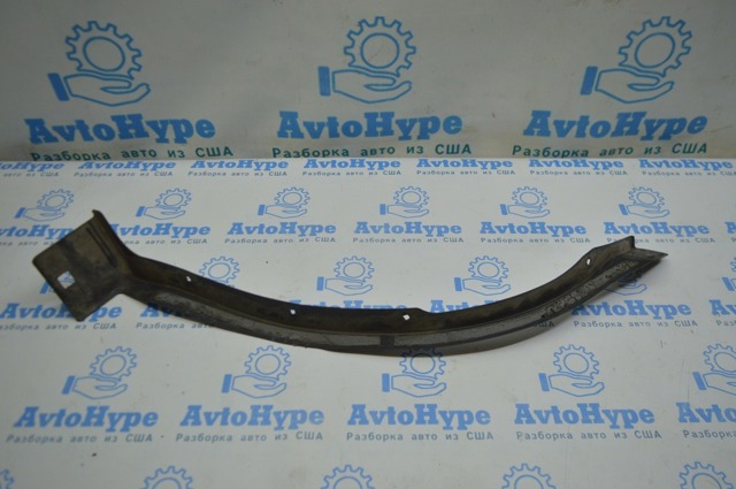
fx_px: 613
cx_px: 368
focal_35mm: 30
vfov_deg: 43.5
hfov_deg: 62.0
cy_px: 244
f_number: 3.5
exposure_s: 1/200
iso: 400
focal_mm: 20
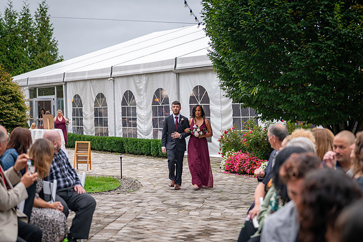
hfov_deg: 28.1
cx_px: 182
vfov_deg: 18.9
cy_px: 121
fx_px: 726
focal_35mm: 72
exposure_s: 1/640
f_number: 2.8
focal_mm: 72
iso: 640
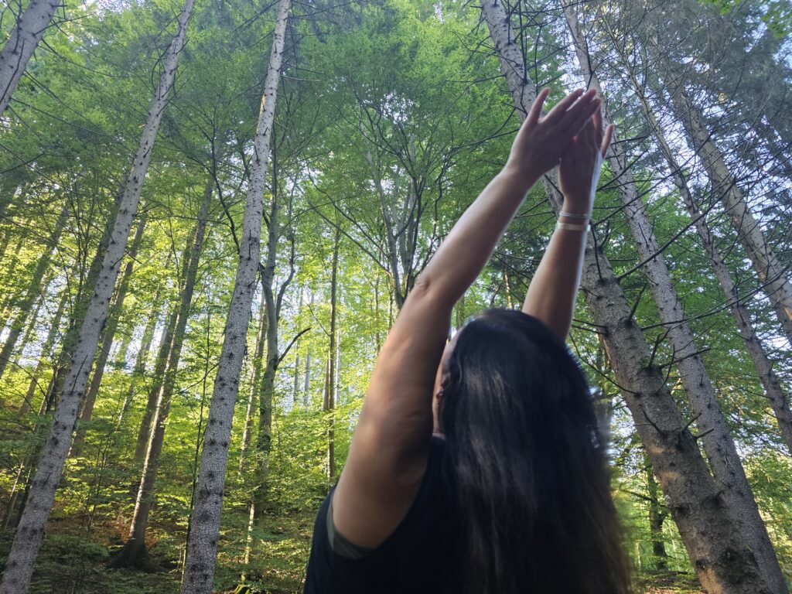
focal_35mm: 23
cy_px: 297
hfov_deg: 73.9
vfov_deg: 58.9
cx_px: 396
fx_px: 526
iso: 500
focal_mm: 6.3
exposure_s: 1/120
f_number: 1.7
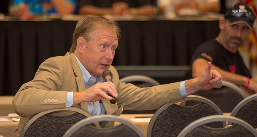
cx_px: 112
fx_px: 1606
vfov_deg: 4.9
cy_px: 96
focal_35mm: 238
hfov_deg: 9.1
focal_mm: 200
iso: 1250
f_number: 3.2
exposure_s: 1/320
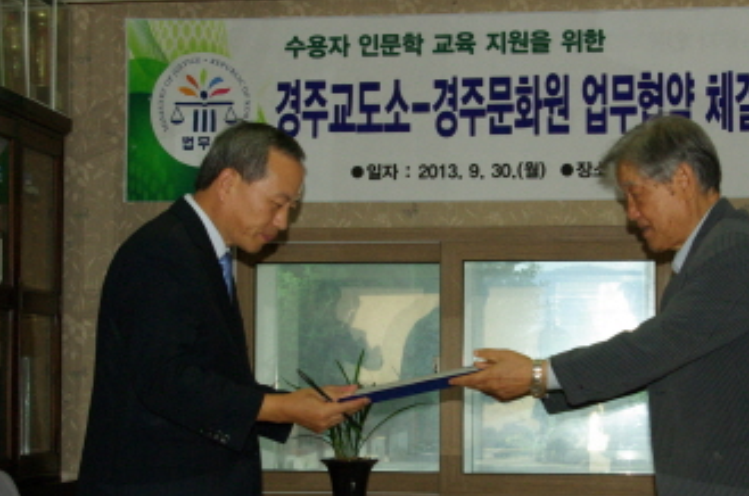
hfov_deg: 26.0
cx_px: 458
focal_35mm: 78
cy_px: 297
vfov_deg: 17.4
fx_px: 1616
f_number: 8
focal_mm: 31
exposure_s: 1/180
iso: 800
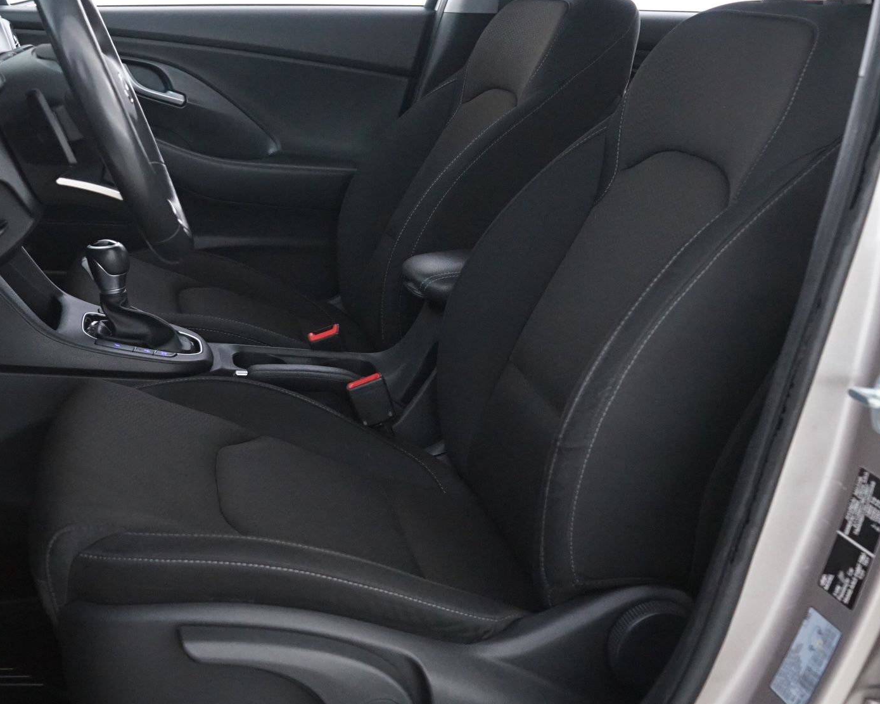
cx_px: 322
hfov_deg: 37.8
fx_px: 1276
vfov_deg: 30.7
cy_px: 263
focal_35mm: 49
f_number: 5
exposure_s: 1/6
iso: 4000
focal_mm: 29
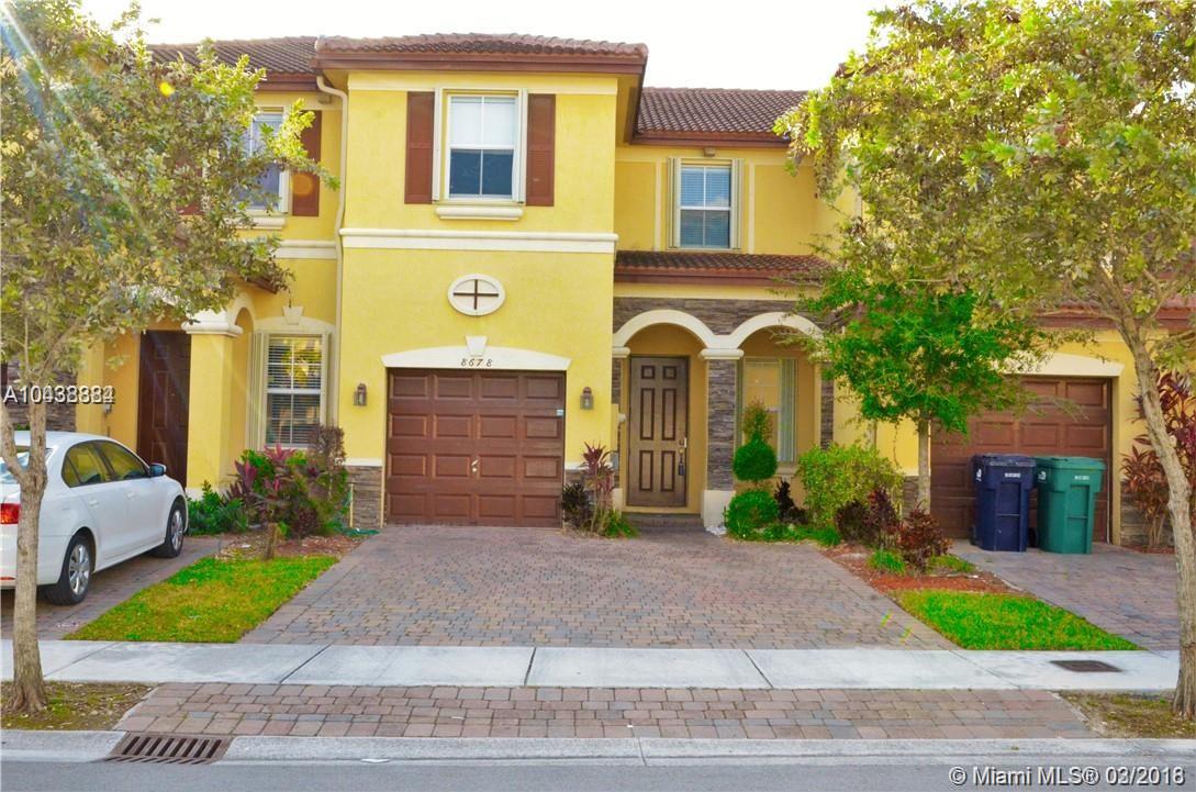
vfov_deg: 35.3
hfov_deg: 51.4
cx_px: 598
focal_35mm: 38
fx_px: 1243
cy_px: 396
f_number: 18
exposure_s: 1/250
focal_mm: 25
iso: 4000
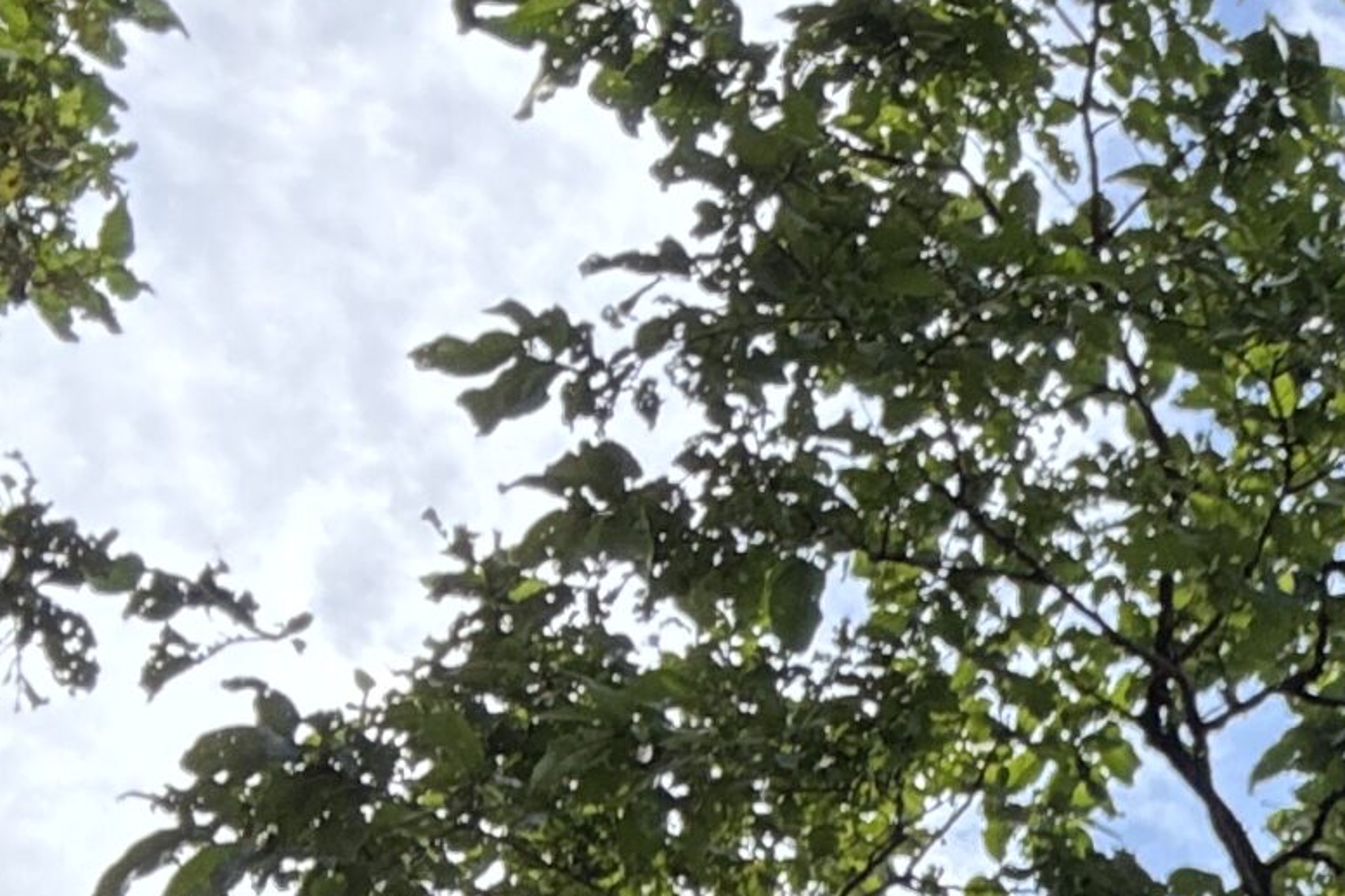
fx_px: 3847
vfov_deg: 12.8
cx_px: 2109
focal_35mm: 103
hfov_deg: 17.5
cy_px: 1199
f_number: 1.9
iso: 25
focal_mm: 2.69
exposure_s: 1/349
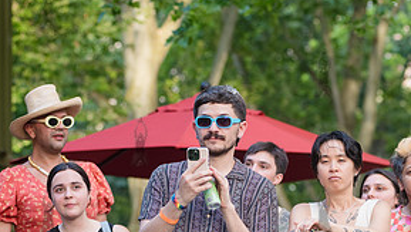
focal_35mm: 210
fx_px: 2290
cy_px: 210
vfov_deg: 5.8
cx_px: 323
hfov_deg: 10.2
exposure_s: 1/320
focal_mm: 100
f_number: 4
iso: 1000
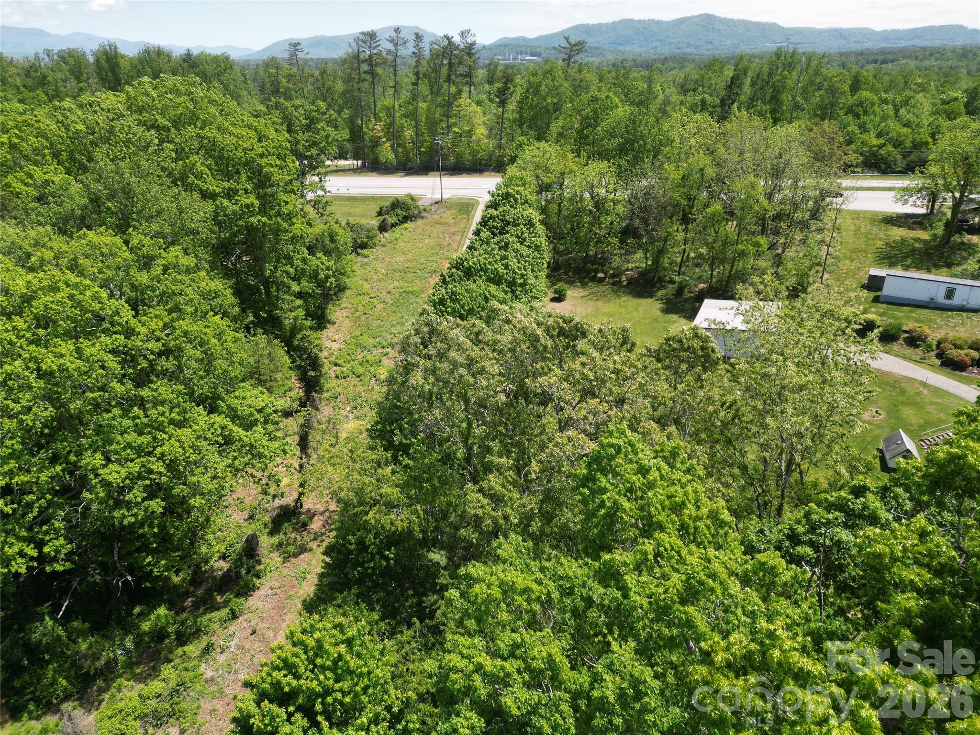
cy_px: 368
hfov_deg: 71.6
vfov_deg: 56.8
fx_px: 679
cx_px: 490
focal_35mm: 24
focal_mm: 6.72
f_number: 1.7
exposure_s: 1/1500
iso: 130
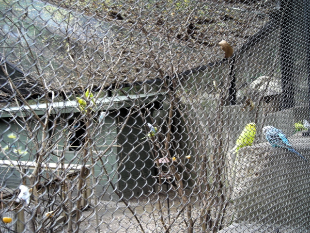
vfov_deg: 37.7
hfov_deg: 49.0
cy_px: 116
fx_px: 340
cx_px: 155
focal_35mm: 38
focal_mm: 6.3
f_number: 3.2
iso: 92
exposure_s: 1/30
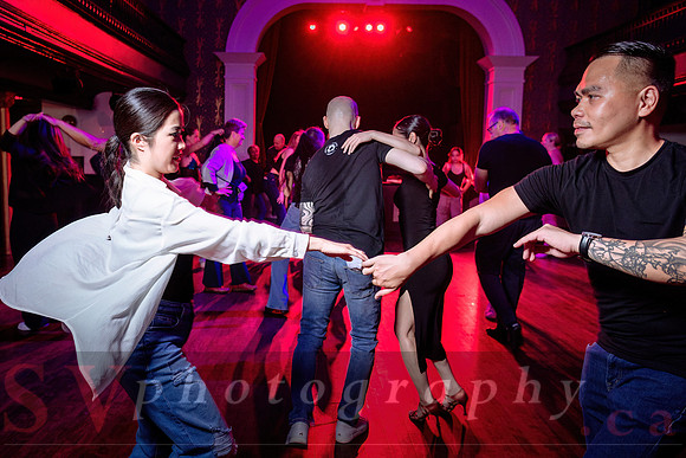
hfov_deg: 64.1
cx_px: 290
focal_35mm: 29
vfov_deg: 45.6
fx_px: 544
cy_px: 202
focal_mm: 24
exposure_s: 1/60
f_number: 3.2
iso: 1000
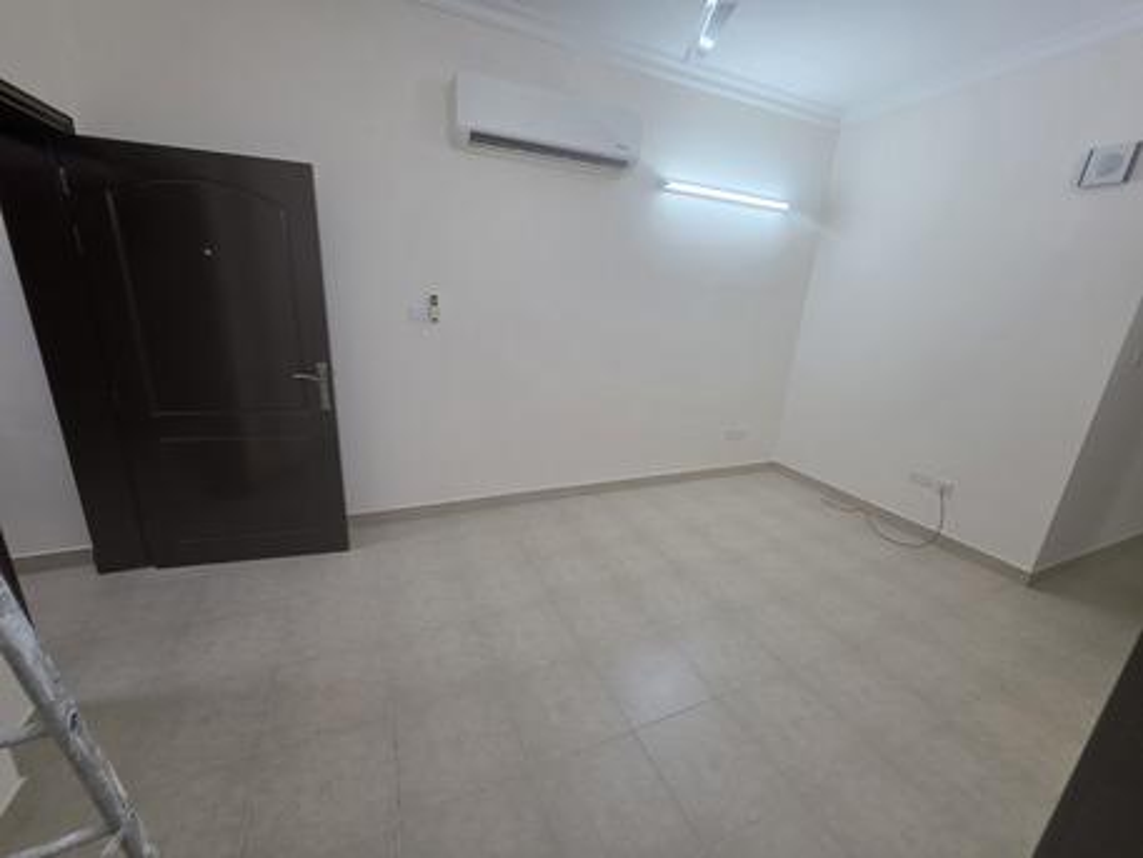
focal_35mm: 13
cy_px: 429
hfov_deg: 106.2
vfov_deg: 89.9
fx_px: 429
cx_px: 572
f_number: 1.9
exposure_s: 1/100
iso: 100
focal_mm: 2.2
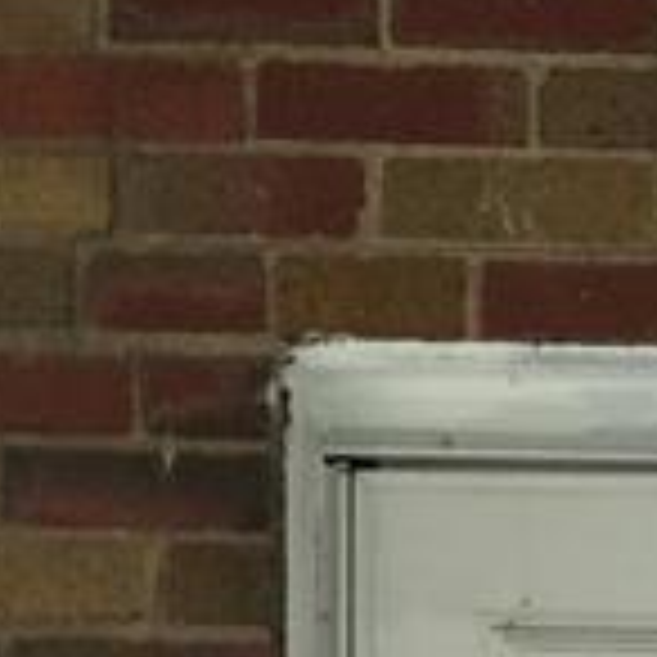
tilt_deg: -6.1
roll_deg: -1.9
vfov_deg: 8.4
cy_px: 1886
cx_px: 904
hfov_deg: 9.5
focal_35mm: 180
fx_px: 3865
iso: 64
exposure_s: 1/120
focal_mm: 4.15
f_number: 2.2
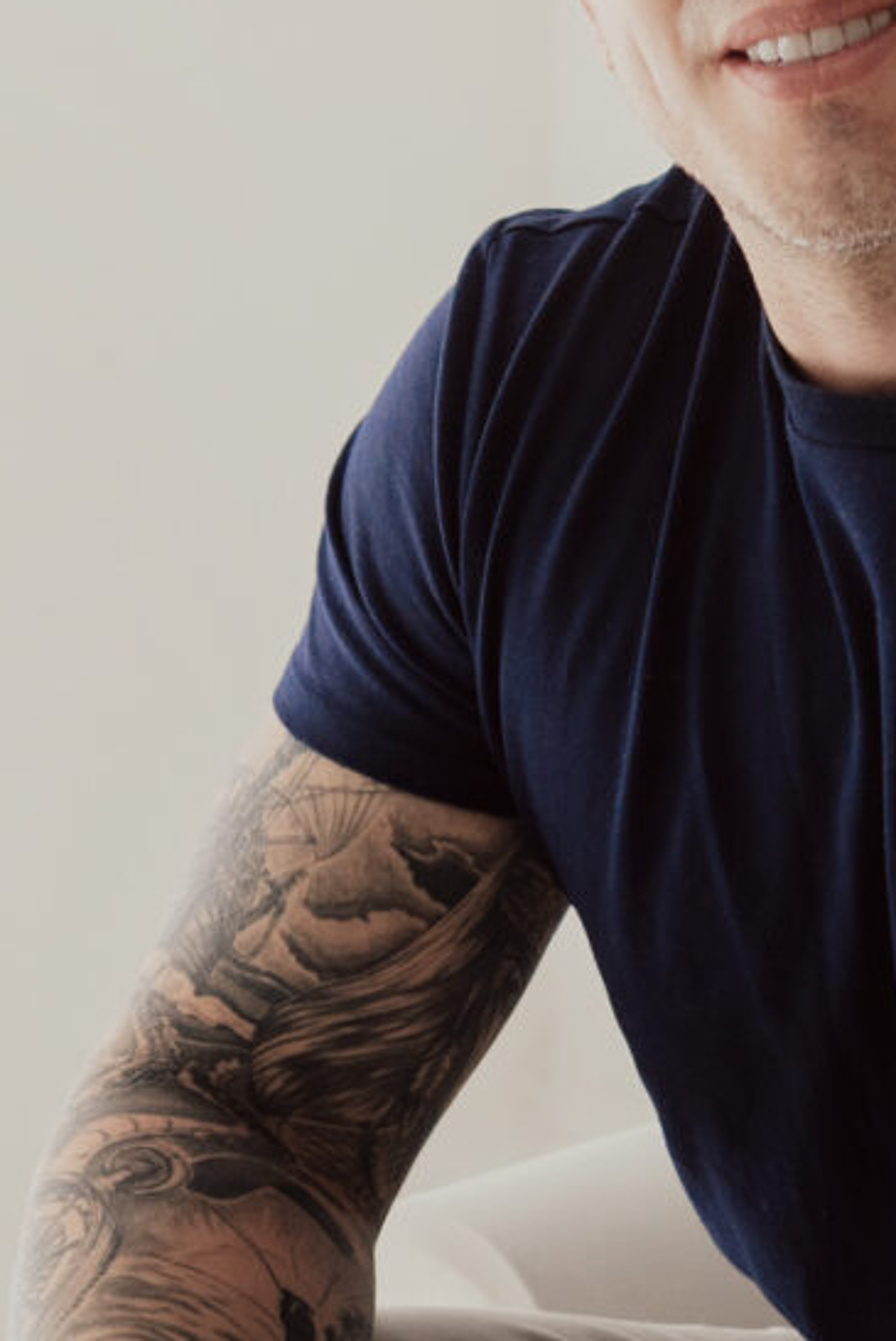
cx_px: 563
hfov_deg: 8.4
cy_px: 931
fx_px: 6111
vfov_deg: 12.5
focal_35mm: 164
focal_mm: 35
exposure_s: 1/500
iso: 250
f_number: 3.2
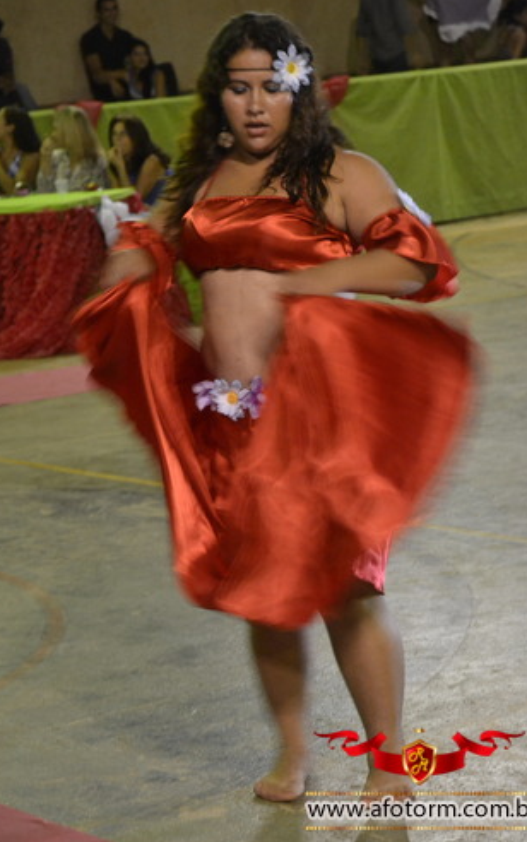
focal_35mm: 123
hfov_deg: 10.7
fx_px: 2823
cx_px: 270
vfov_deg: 17.0
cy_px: 420
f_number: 5.6
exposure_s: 1/25
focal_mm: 80
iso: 3200
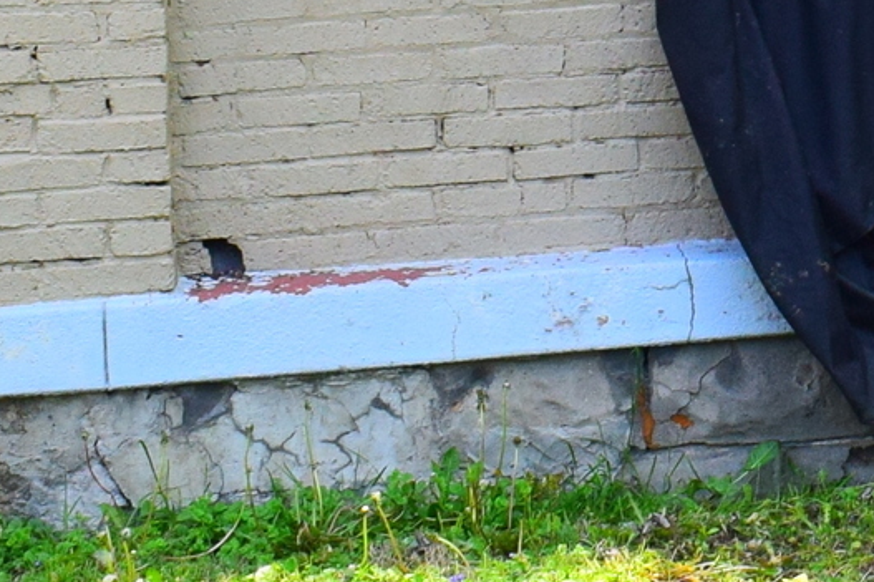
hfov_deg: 11.0
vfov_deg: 7.5
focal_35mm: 175
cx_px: 1577
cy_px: -617
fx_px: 4247
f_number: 8
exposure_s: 1/250
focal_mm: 20
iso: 400
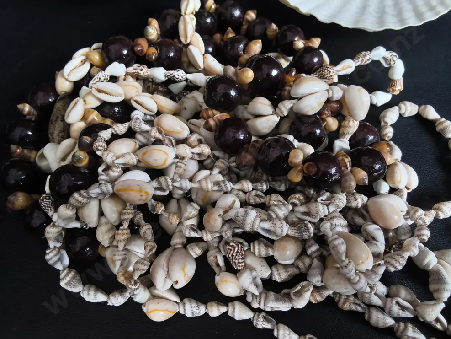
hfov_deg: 63.4
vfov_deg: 49.8
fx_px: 365
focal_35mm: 28
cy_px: 170
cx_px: 233
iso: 40
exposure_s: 1/100
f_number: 2
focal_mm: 2.87
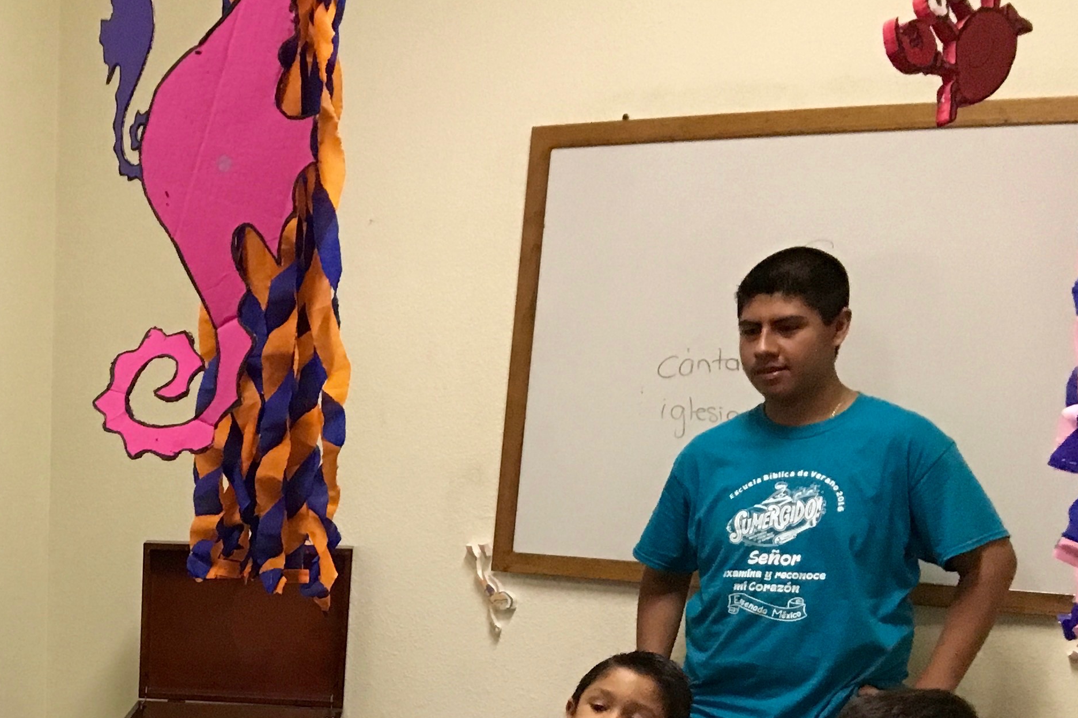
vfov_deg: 19.8
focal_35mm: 65
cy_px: 840
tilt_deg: -13.0
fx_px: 1946
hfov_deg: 28.5
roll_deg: -0.6
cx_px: -70
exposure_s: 1/30
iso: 200
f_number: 2.2
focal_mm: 4.15
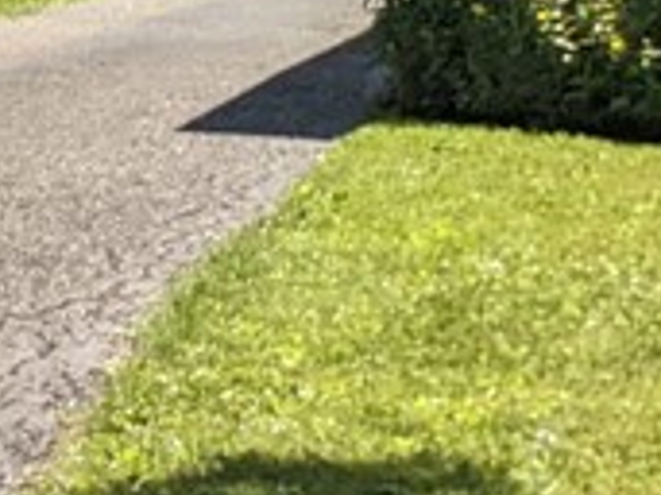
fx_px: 3091
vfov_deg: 8.2
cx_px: -1194
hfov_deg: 9.8
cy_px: -839
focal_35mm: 162
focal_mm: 4.38
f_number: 1.73
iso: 72
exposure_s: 1/4695
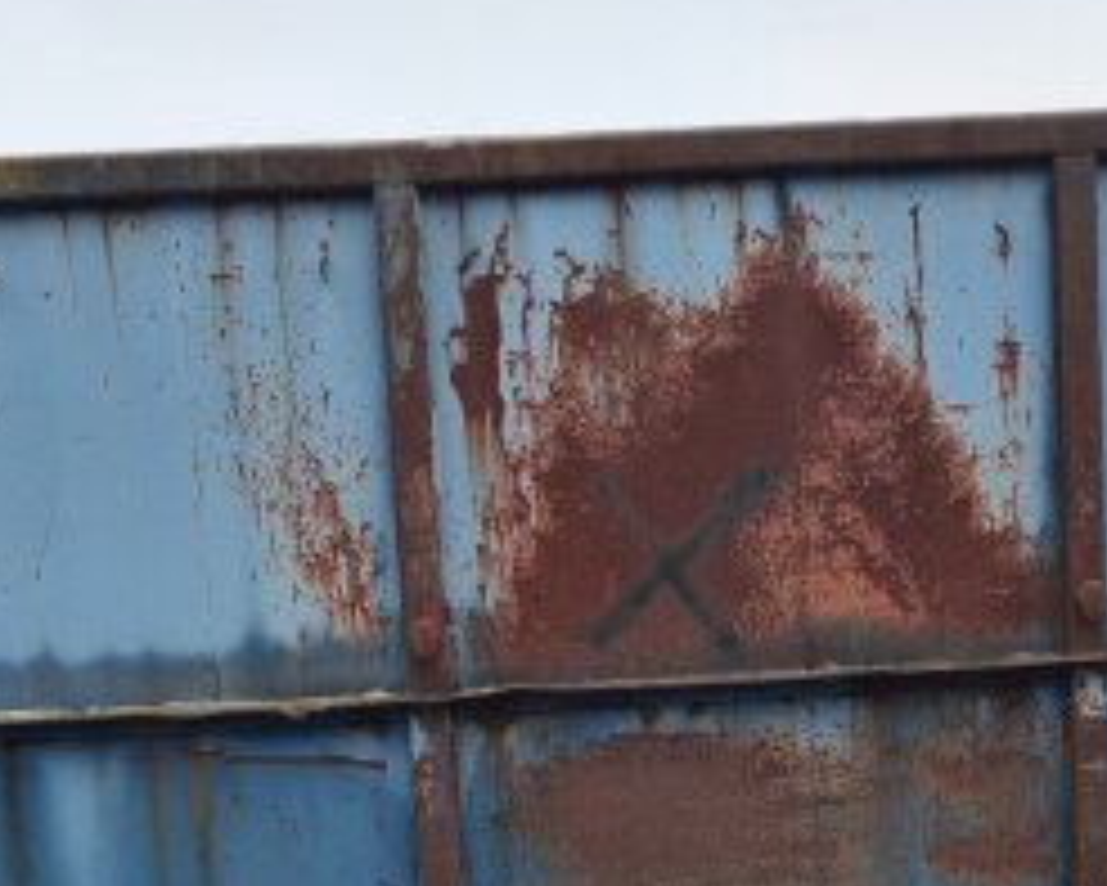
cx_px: 693
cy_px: 832
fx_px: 2163
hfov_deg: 28.6
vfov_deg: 22.5
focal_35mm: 66
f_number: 1.8
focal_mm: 5.4
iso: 80
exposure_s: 1/50
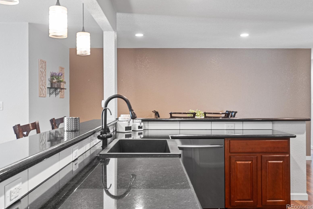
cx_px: 158
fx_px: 322
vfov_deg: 35.9
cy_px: 103
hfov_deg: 51.9
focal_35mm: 37
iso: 200
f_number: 4.5
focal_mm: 24
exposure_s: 1/2.5
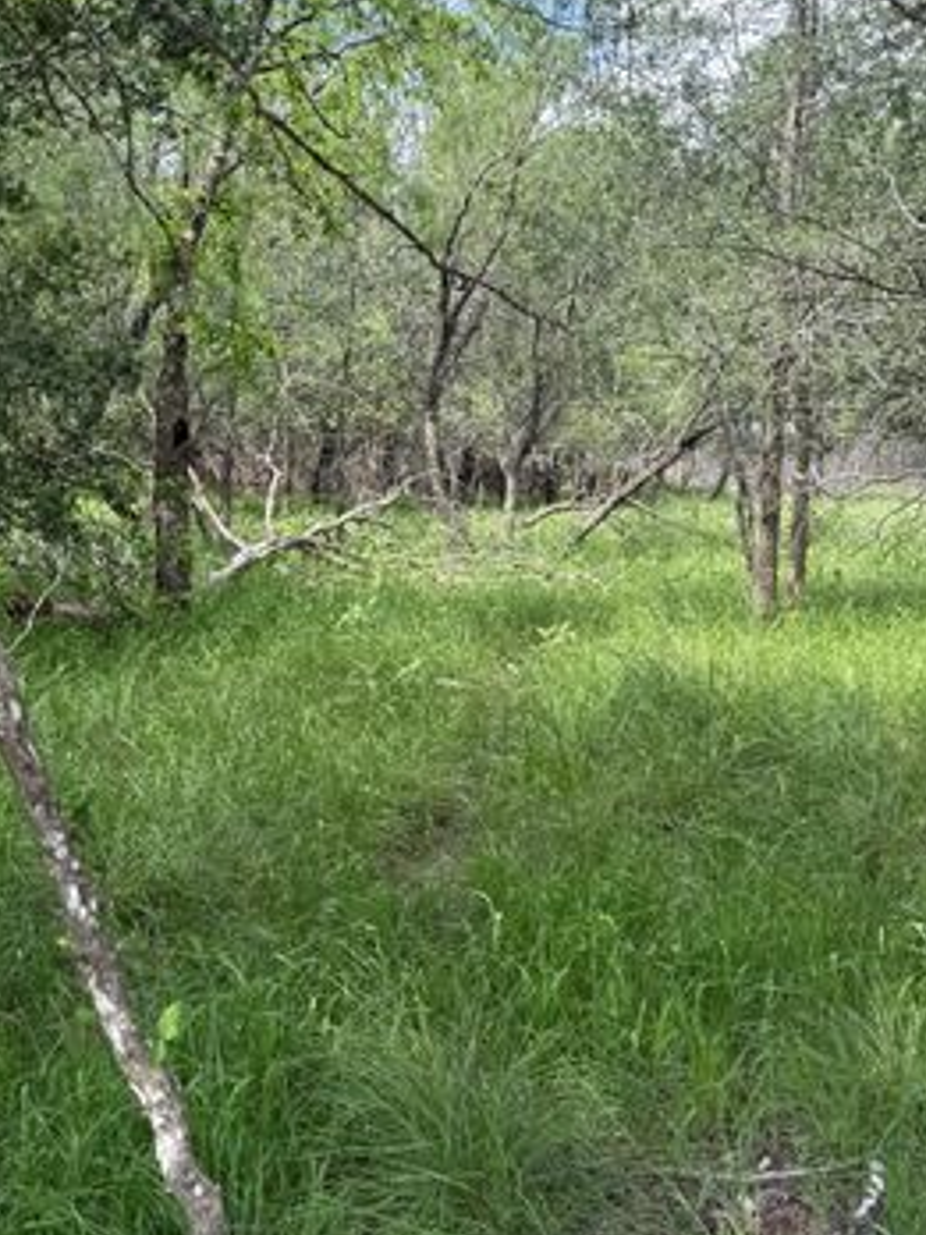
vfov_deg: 41.2
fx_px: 1641
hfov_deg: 31.5
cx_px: 525
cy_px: 676
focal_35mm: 46
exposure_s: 1/909
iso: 80
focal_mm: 6.76
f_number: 1.78
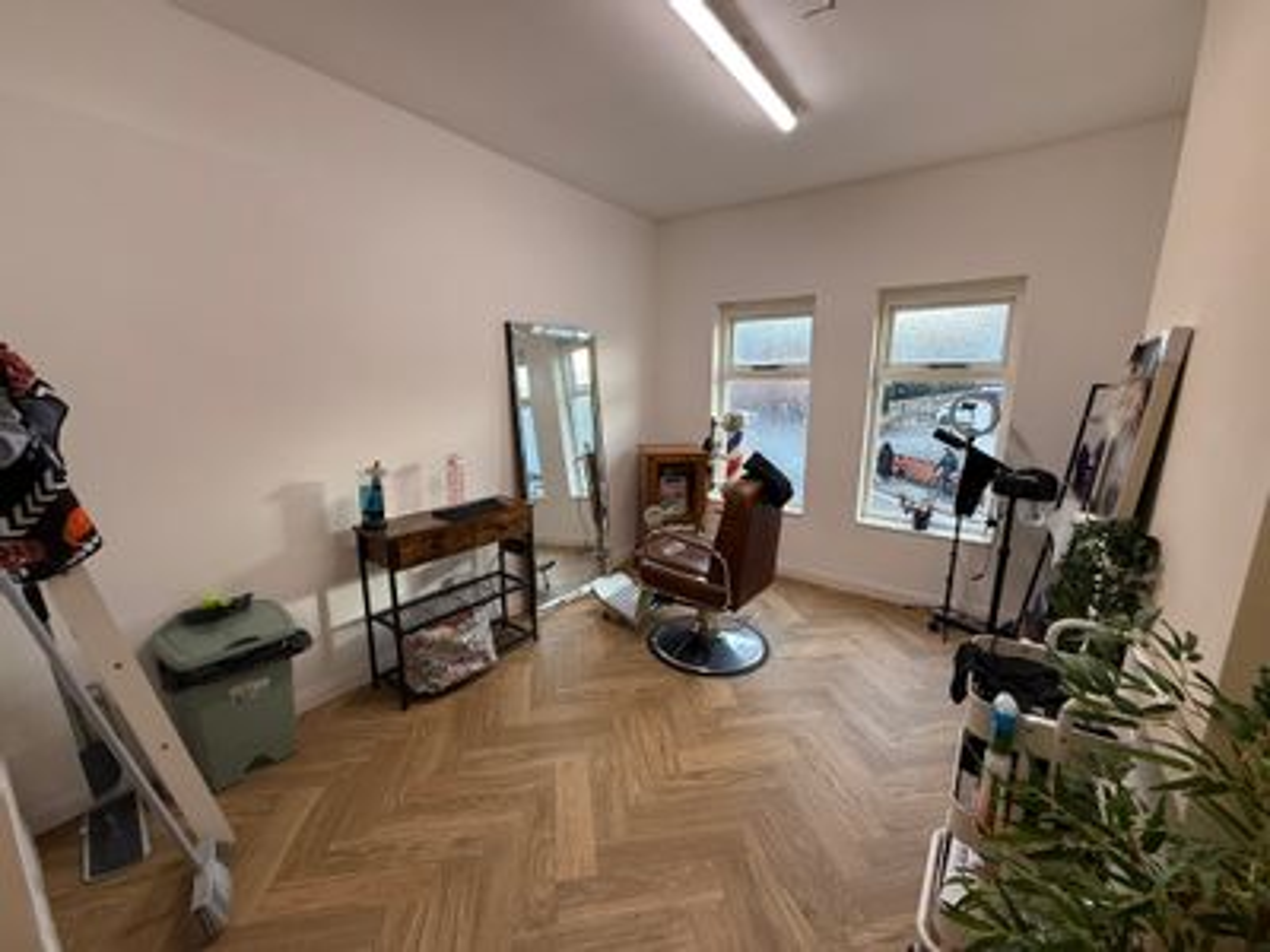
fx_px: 514
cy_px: 476
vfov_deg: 85.7
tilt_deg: -11.3
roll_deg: +0.8
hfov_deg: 102.1
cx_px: 635
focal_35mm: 14
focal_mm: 2.22
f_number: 2.2
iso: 80
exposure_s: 1/100
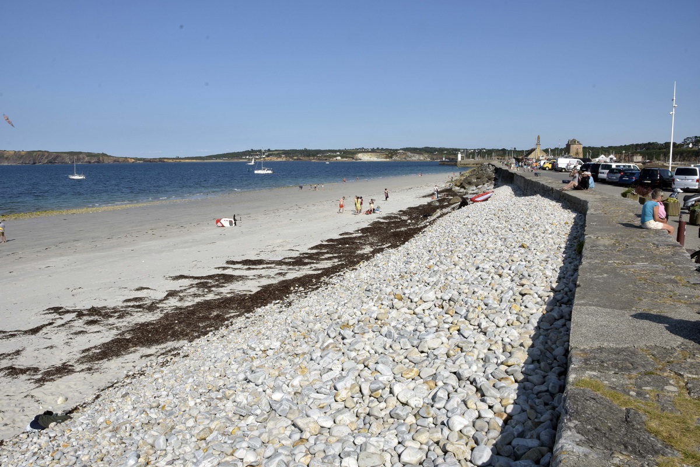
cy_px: 234
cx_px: 350
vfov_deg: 47.9
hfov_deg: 67.4
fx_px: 525
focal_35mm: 27
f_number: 22
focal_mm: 18
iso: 100
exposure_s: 1/40
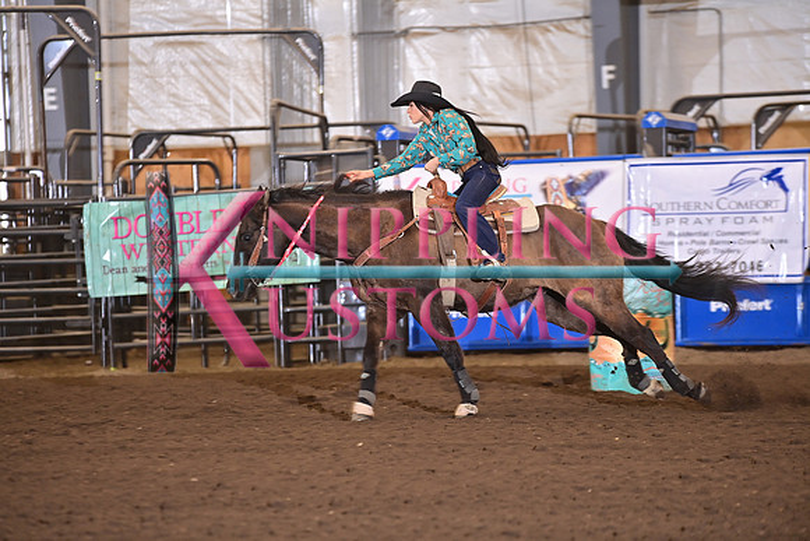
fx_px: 4501
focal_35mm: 200
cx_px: 405
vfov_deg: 6.9
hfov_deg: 10.3
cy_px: 270
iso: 1000
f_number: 3.2
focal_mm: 200
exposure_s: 1/250
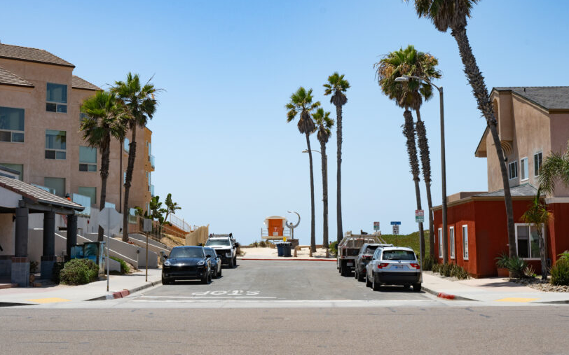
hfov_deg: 32.5
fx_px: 977
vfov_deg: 20.6
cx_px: 280
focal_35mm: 63
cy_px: 124
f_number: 8
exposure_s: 1/1000
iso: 400
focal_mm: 49
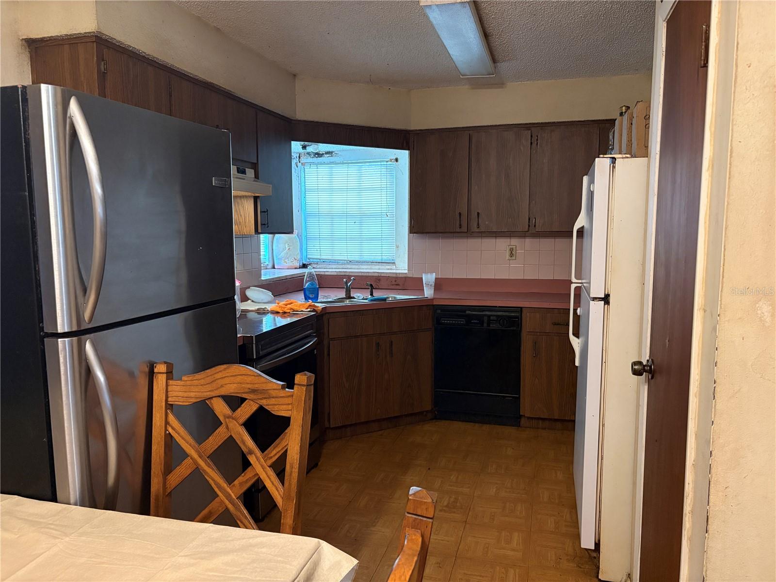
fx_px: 583
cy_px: 291
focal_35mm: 26
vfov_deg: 53.1
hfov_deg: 67.3
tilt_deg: -5.9
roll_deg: +0.2
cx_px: 388
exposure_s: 1/40
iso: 500
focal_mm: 5.96
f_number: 1.6
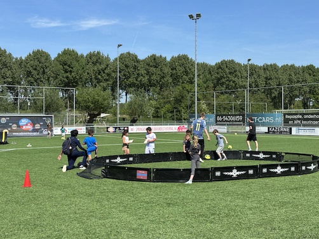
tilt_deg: -0.9
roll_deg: +2.6
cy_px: 120
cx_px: 160
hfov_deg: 39.7
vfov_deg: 30.2
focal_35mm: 48
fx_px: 442
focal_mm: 6.86
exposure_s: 1/3472
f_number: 1.78
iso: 64
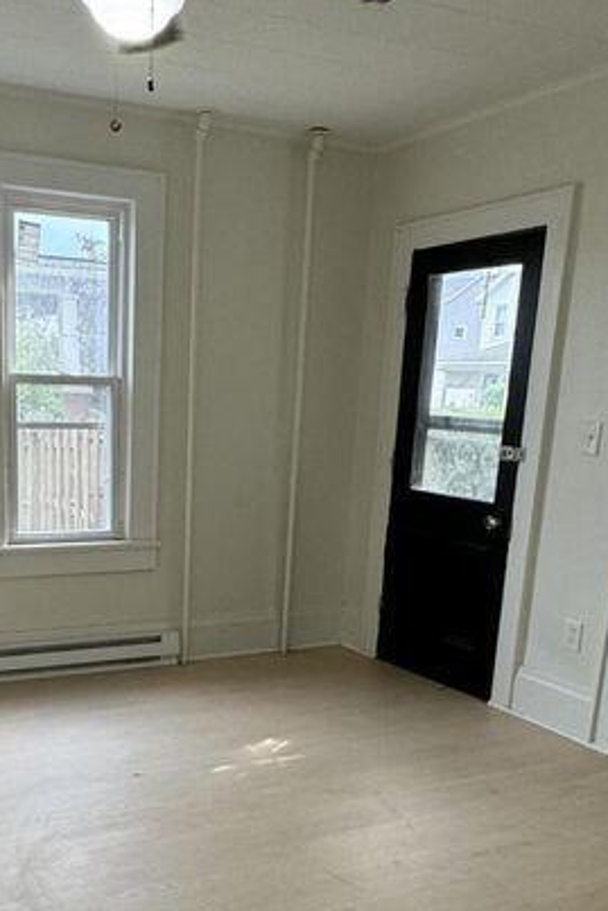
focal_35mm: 37
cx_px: 160
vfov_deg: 50.6
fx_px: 936
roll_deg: -1.6
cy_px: 628
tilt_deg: -13.4
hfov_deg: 35.3
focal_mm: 2.22
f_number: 2.2
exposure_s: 1/120
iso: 80
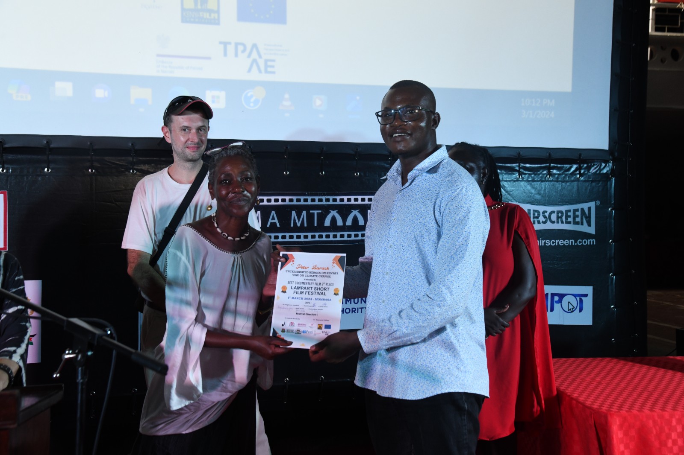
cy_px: 228
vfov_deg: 33.4
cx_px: 342
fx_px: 760
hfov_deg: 48.5
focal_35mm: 40
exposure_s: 1/60
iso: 1400
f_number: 7.1
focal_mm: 40
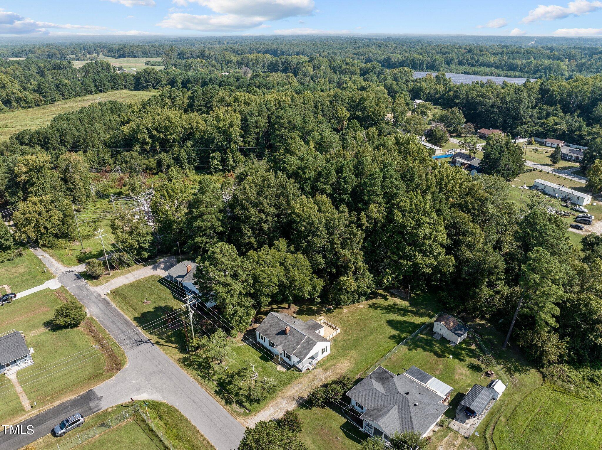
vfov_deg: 56.8
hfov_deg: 71.6
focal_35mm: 24
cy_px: 225
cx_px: 301
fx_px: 417
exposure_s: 1/120
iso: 100
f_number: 2.8
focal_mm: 12.29
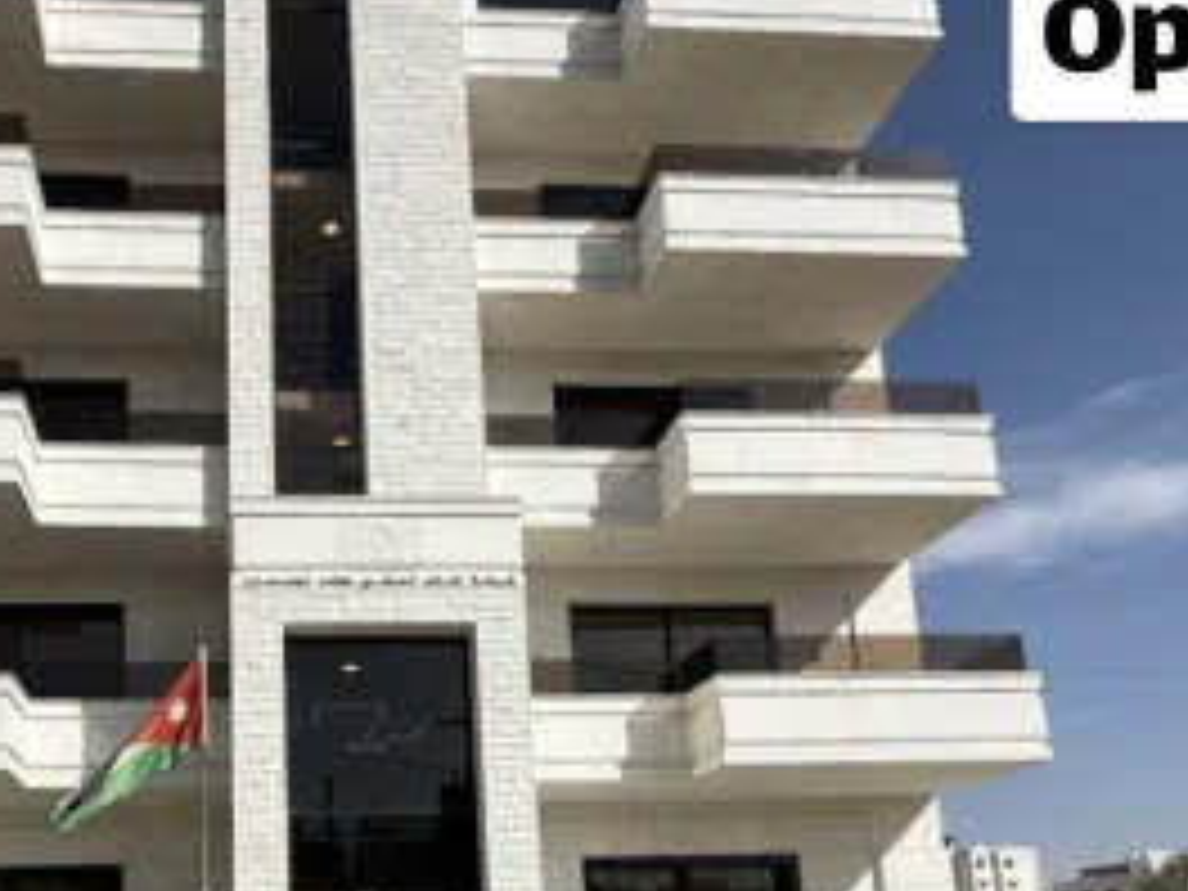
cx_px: 333
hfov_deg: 52.2
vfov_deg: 39.3
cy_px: 770
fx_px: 1167
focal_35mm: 34
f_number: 2.2
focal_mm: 2.22
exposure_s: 1/5155
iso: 50
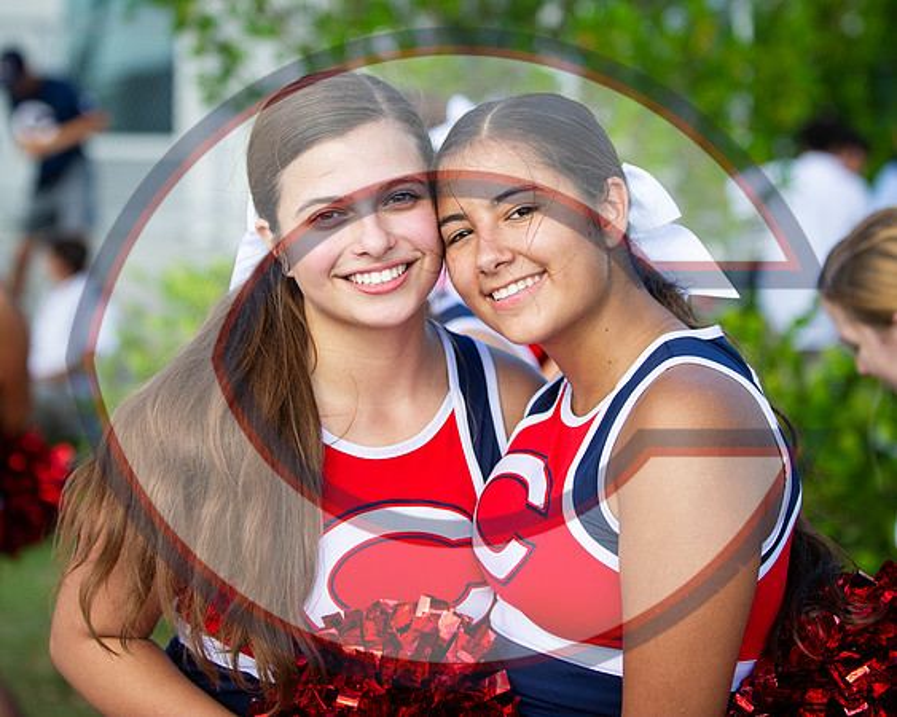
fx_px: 2722
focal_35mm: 103
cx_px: 428
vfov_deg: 15.0
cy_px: 251
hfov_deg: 18.7
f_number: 2.8
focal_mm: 70
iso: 200
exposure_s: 1/1000
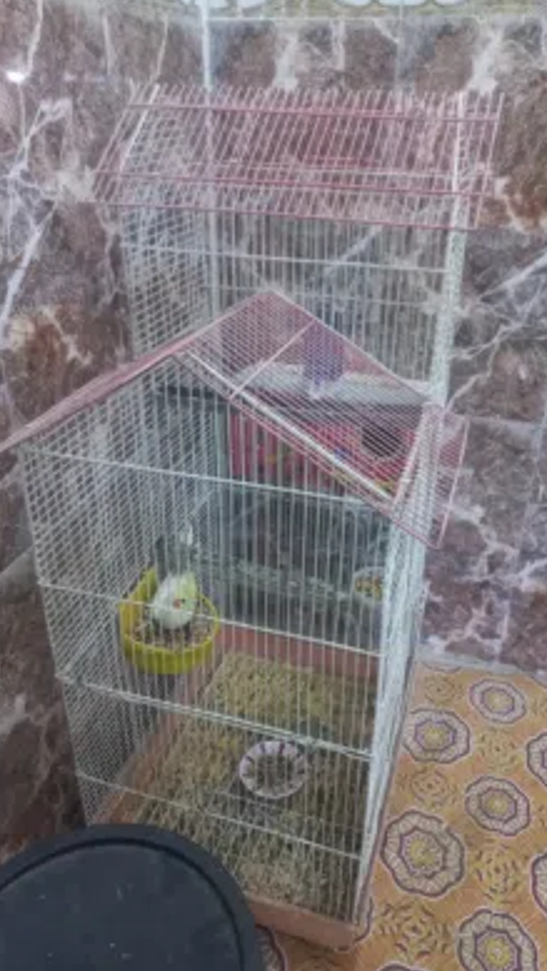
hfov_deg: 41.5
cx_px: 290
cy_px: 474
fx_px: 722
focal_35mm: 28
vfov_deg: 67.9
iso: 800
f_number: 1.8
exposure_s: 1/25
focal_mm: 4.6
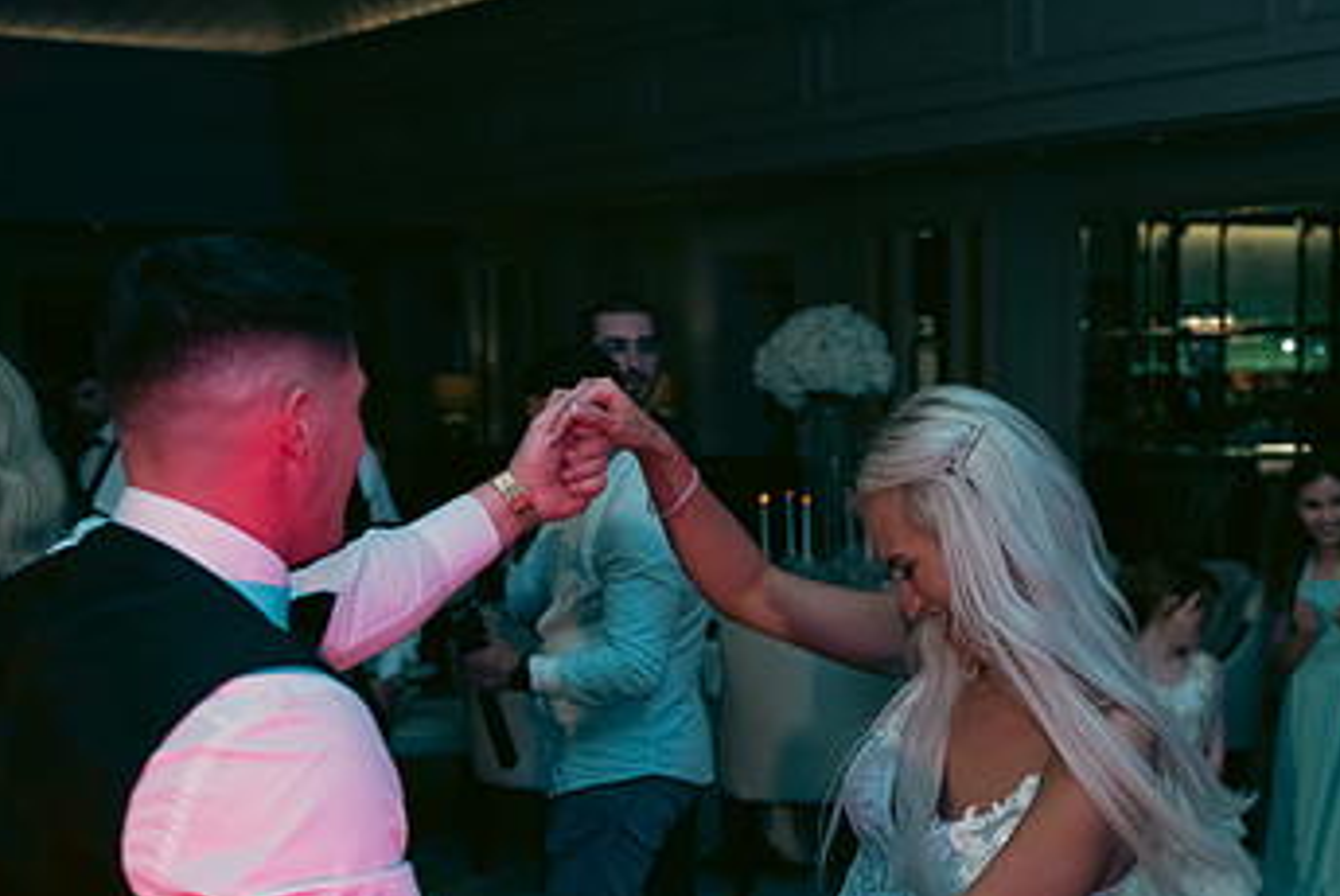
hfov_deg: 31.3
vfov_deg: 21.1
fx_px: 2384
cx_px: 834
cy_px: 680
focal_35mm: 64
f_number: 3.5
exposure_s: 1/160
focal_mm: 38
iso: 640
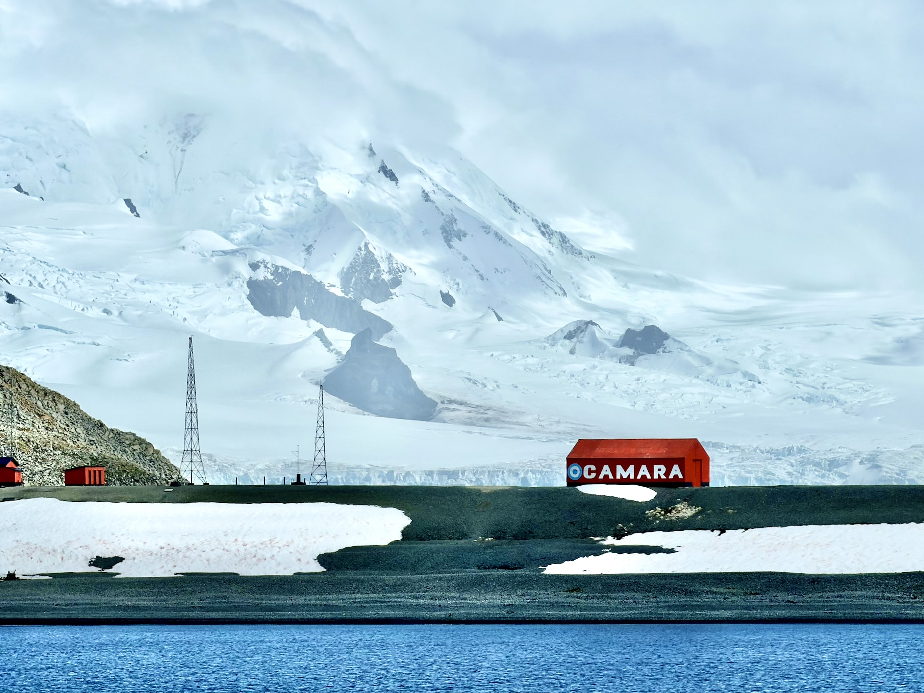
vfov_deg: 7.2
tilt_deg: +0.4
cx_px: 473
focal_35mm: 206
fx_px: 5499
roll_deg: -0.4
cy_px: 339
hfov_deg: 9.6
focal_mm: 16.89
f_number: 2.8
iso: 16
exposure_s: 1/2315
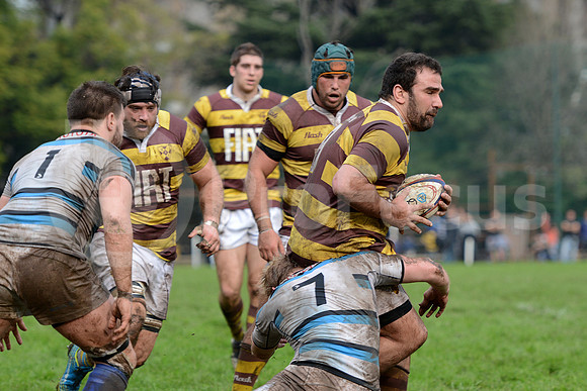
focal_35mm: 180
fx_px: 2936
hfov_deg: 11.4
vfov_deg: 7.6
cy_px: 196
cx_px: 294
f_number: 4
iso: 500
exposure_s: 1/800
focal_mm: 180
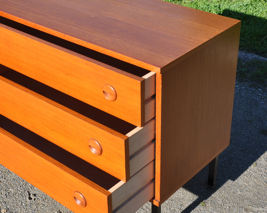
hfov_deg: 28.7
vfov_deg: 23.1
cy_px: 94
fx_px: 522
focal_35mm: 66
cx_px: 125
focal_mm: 32
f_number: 11
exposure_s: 1/125
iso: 200
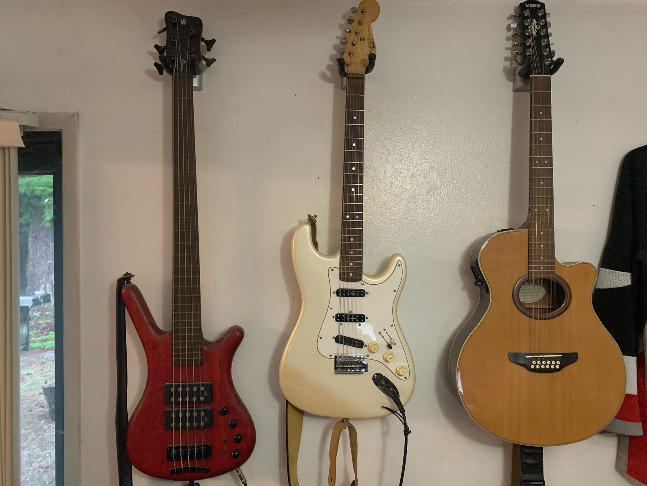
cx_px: 324
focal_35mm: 26
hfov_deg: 67.3
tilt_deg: -2.6
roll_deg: -1.2
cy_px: 243
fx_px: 486
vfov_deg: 53.1
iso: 400
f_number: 1.8
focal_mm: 4.25
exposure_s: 1/30
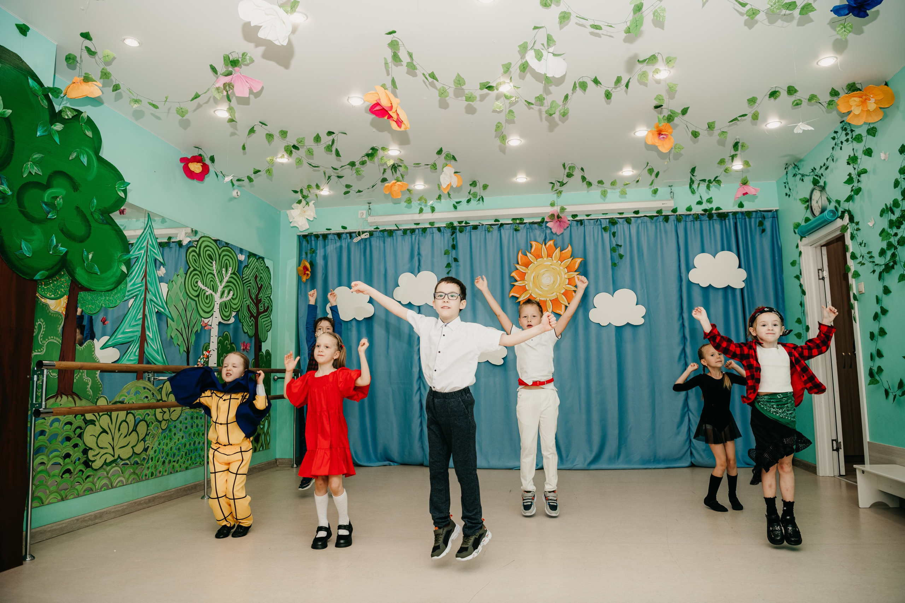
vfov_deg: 53.1
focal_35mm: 24
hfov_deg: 73.7
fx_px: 603
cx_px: 452
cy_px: 302
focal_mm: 24
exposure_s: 1/160
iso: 200
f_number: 4
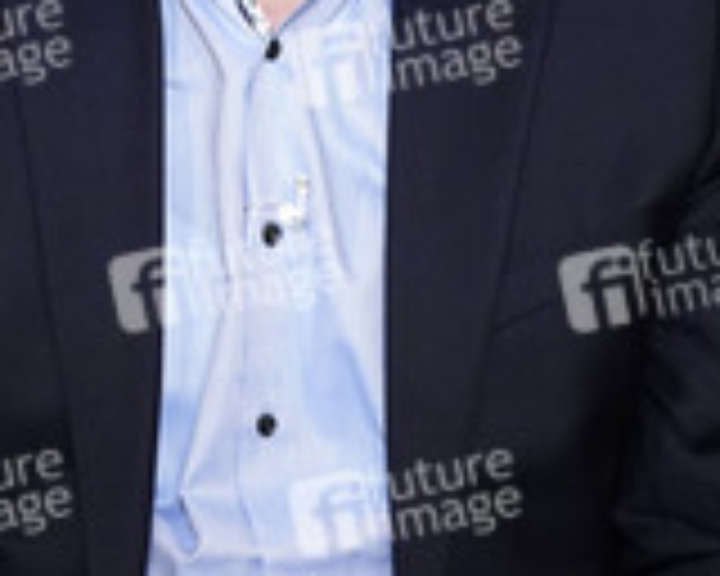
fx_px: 1577
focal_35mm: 74
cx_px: 286
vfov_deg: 19.8
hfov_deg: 25.7
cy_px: -58
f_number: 5
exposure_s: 1/160
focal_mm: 28
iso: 1600
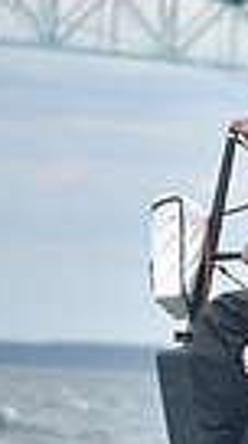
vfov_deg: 3.1
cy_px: 230
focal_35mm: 695
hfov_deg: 1.7
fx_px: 8166
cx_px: 930
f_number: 5.6
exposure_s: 1/1000
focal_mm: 155
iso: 250
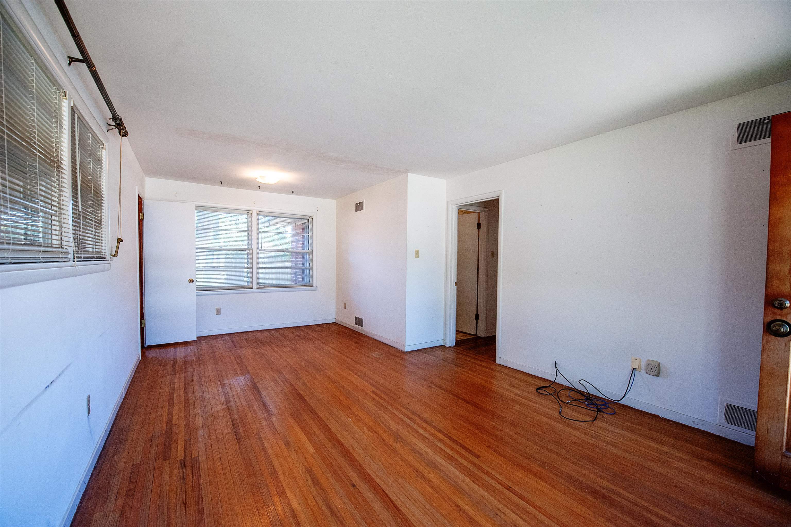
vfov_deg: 81.1
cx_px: 396
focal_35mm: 14
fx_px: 307
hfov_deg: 104.3
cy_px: 264
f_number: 4.5
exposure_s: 1/800
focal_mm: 14
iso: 1000
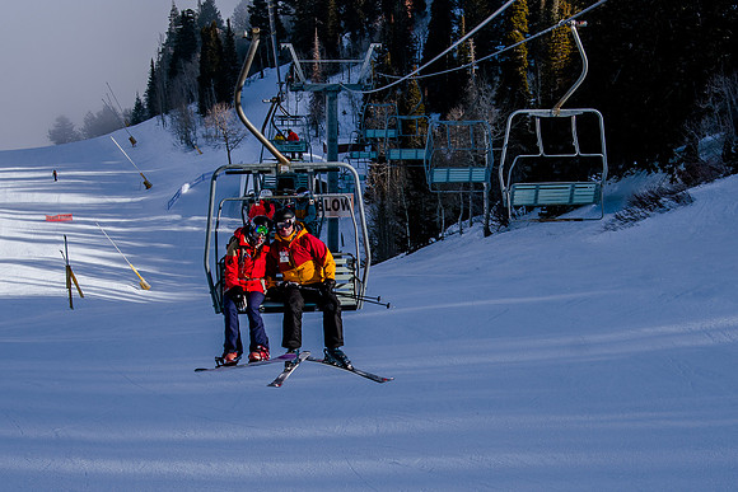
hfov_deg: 21.9
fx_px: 1905
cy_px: 324
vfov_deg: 14.7
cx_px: 441
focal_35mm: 93
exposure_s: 1/1250
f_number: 5.6
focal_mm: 46
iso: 200
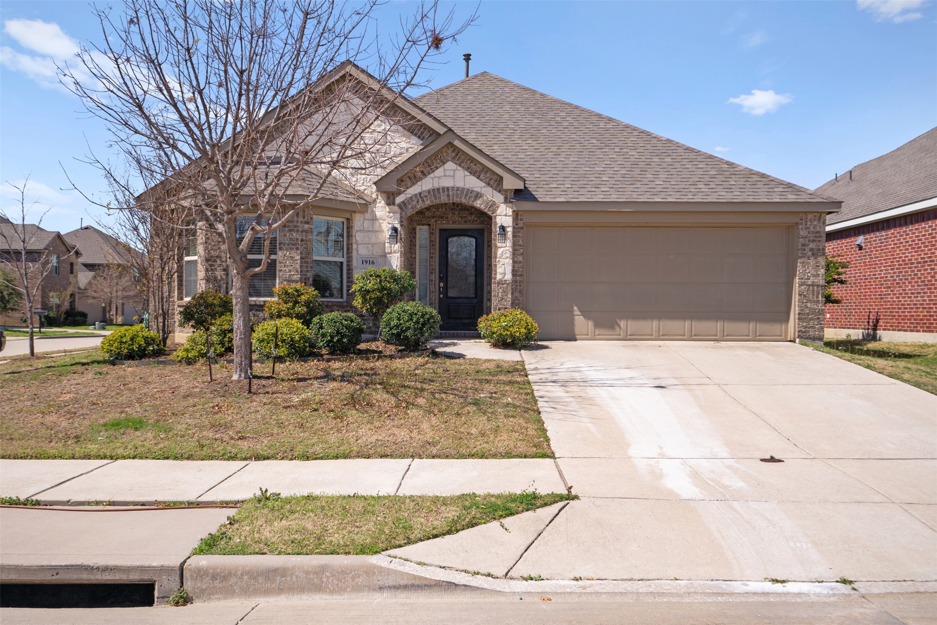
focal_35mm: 31
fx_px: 807
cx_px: 468
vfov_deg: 42.3
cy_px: 312
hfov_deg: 60.3
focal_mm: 31
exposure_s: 1/160
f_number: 7.1
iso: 400
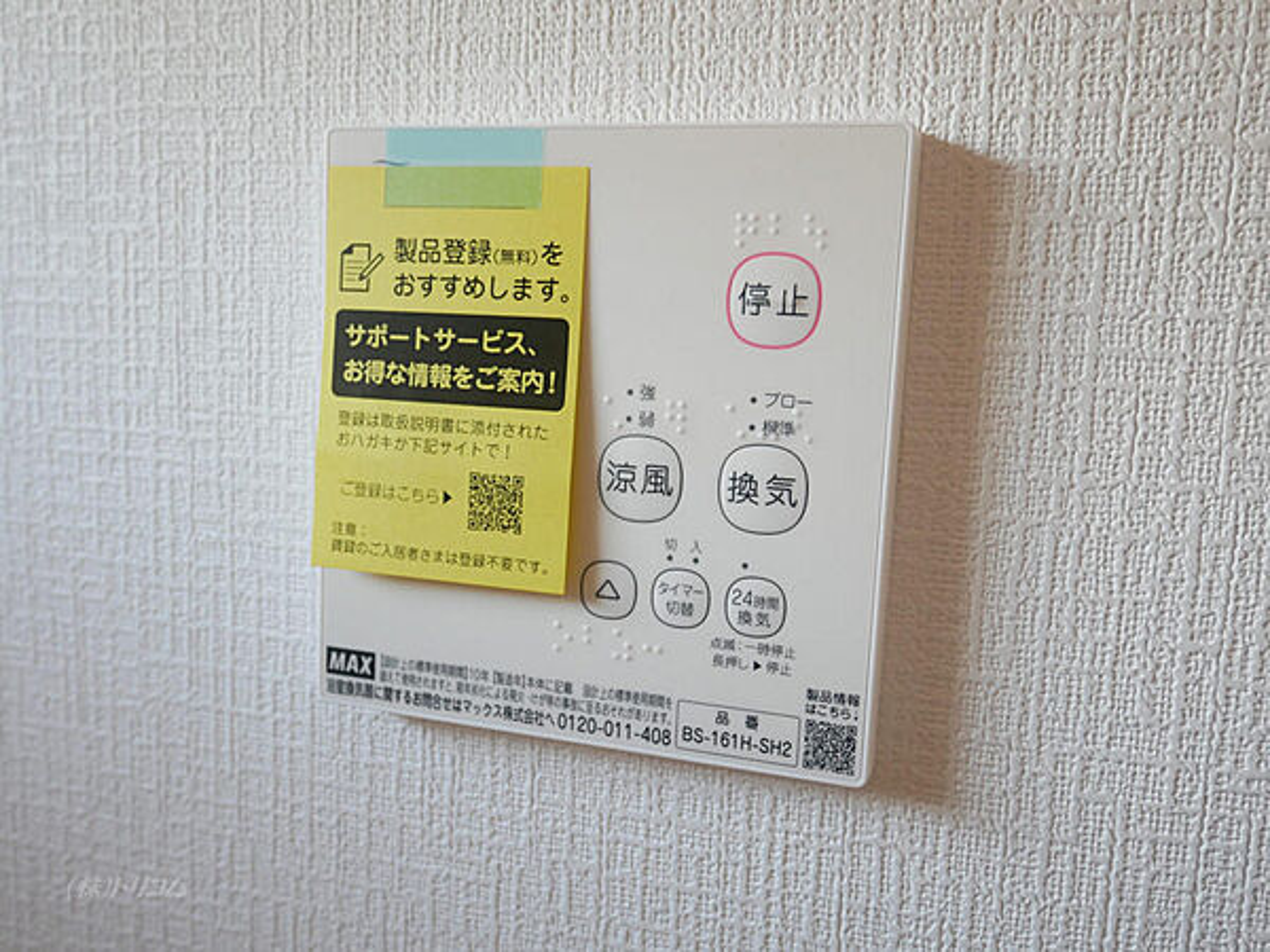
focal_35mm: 30
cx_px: 635
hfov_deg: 60.0
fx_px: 1101
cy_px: 476
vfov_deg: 46.8
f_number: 3.8
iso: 800
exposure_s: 1/60
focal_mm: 15
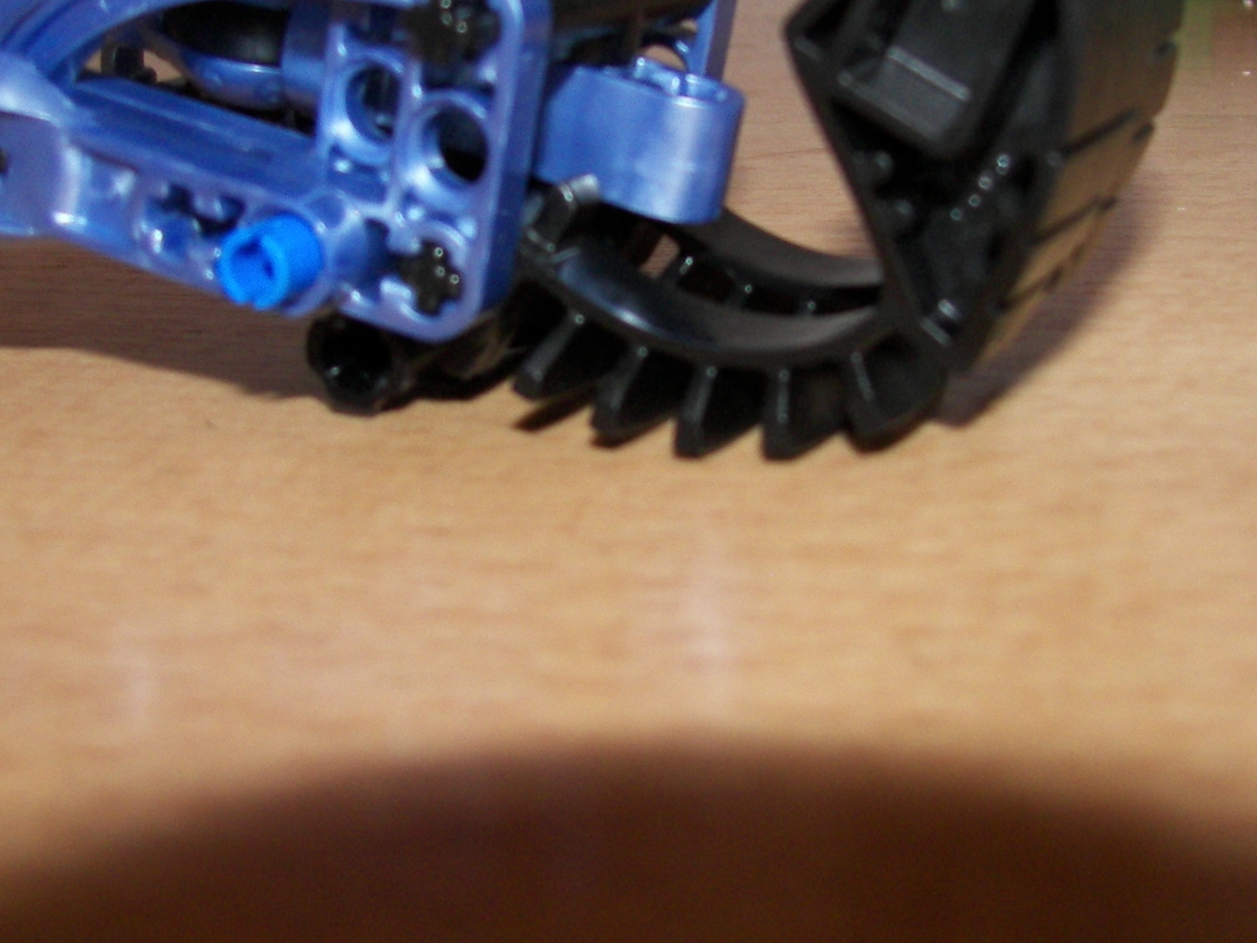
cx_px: 573
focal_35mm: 63
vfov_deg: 23.2
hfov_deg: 30.7
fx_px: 2288
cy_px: 319
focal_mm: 6
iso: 100
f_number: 2.8
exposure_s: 1/30
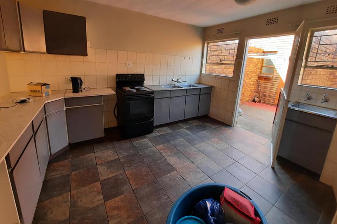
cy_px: 94
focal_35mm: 14
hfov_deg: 104.2
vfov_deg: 80.6
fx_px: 131
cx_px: 164
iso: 125
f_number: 2.2
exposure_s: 1/50
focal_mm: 1.74
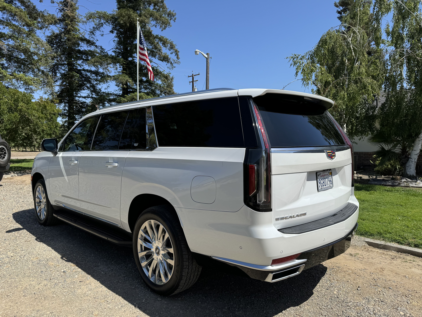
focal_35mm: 24
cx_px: 211
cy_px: 158
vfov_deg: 56.8
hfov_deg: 71.6
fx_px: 293
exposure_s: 1/4608
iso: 80
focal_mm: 6.76
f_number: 1.78
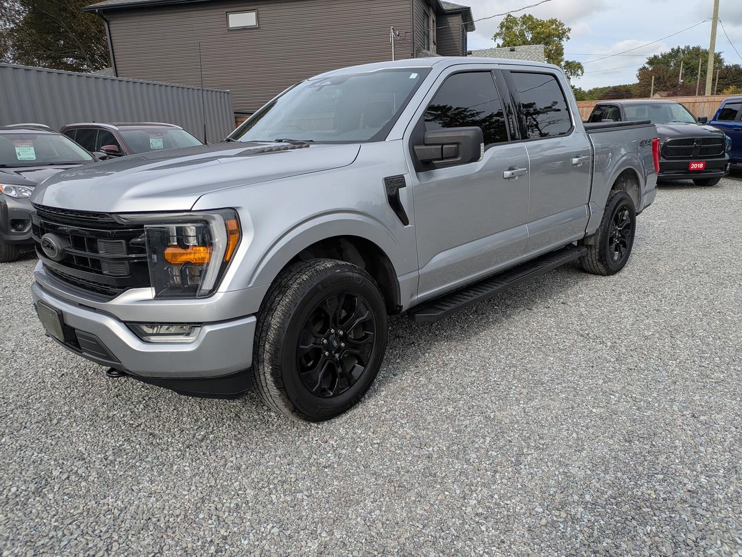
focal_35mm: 25
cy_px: 278
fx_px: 536
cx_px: 371
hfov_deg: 69.4
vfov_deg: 54.9
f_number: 1.89
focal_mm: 5.43
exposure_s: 1/1653
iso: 44
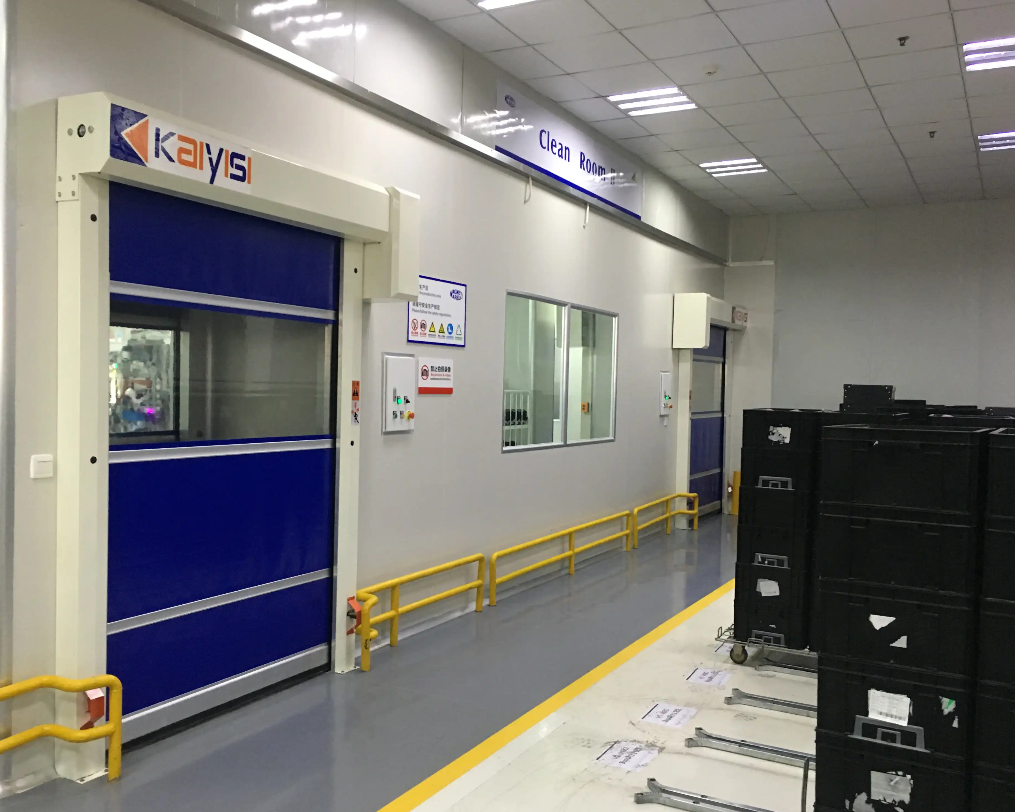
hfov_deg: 57.2
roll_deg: -2.4
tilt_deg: -2.0
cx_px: 491
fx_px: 931
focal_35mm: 31
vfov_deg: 47.1
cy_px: 411
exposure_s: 1/20
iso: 200
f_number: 2.2
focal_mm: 4.15
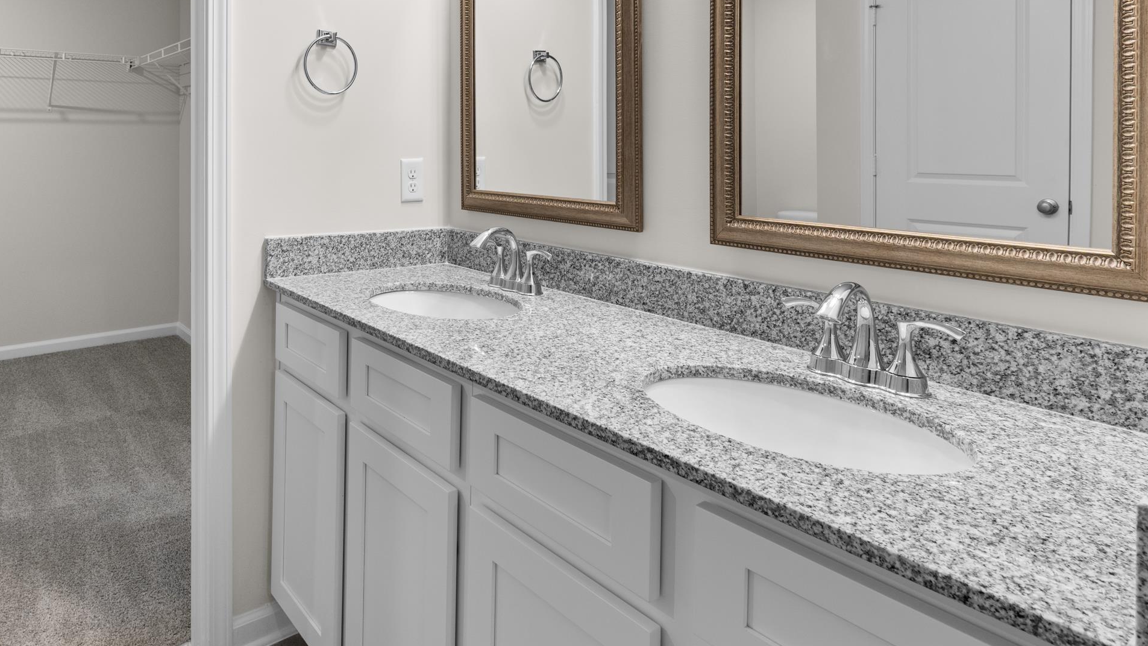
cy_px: 146
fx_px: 691
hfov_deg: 77.8
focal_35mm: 23
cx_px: 419
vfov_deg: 47.8
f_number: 6.3
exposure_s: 1/6
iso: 200
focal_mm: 11
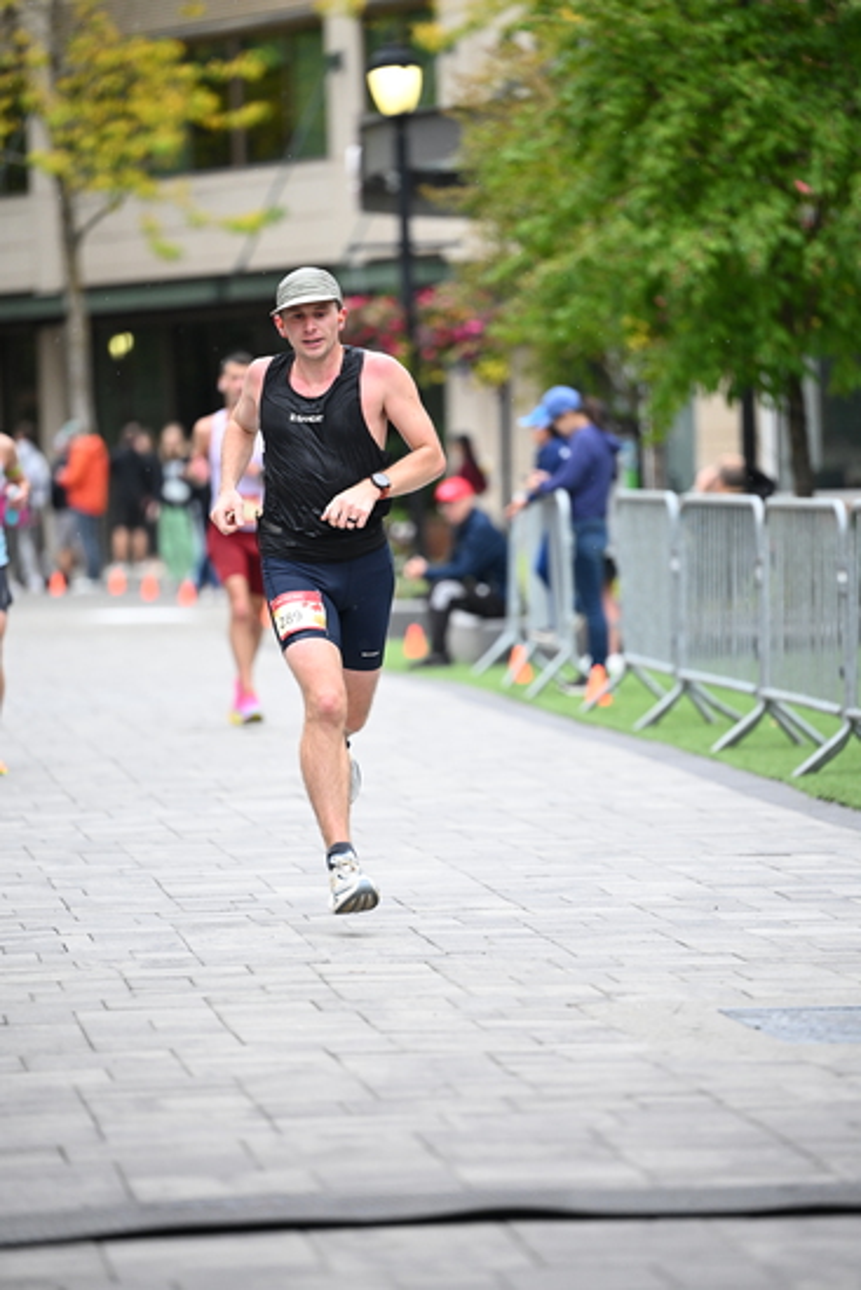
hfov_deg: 7.9
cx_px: 430
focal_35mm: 175
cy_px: 645
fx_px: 6274
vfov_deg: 11.7
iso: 1600
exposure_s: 1/1250
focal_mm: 175
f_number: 2.8
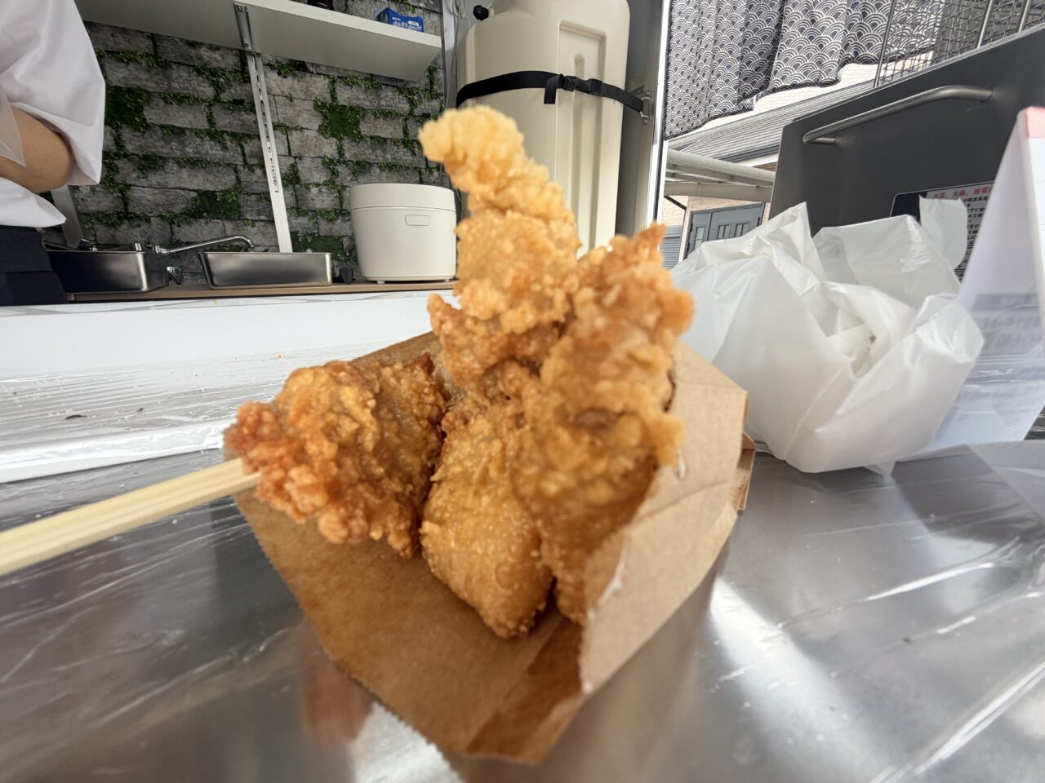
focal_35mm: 14
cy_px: 392
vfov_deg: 85.7
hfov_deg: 102.1
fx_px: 423
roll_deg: -3.6
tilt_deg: -14.8
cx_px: 522
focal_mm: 2.22
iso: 40
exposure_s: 1/200
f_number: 2.2
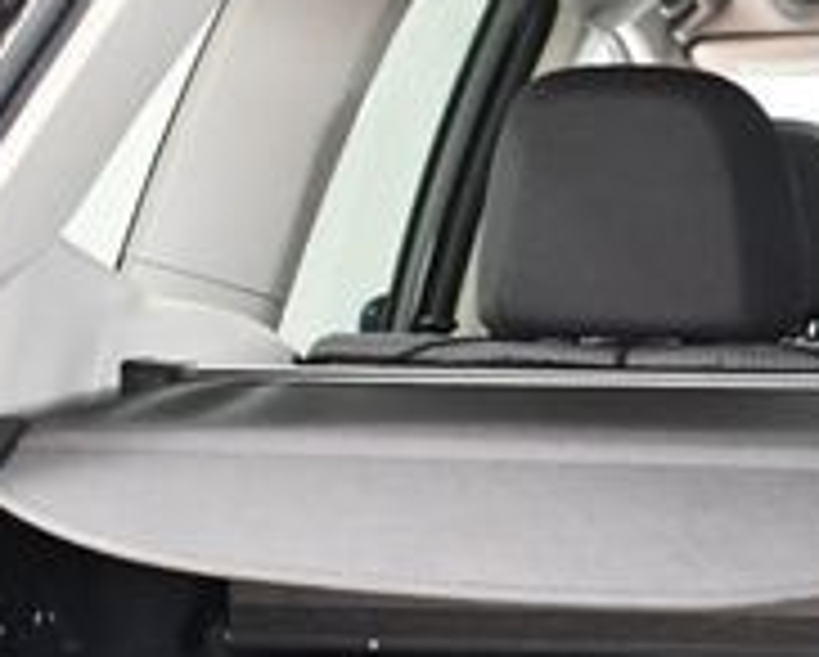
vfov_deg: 12.7
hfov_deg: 15.5
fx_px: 2888
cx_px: 1026
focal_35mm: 119
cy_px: 774
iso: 3200
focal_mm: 18
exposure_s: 1/80
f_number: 3.5
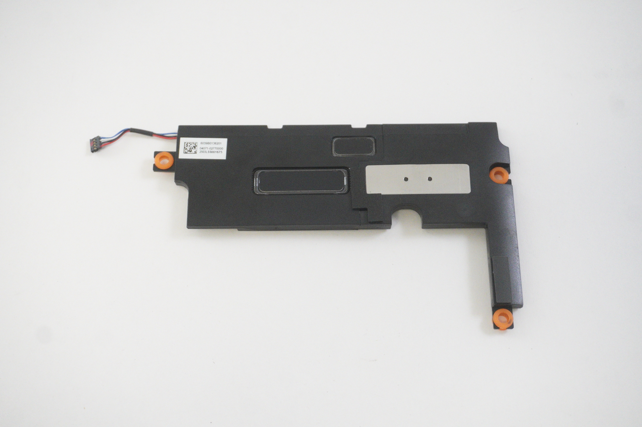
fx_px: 909
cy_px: 214
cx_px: 321
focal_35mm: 51
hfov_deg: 38.9
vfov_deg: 26.4
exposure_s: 1/250
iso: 5000
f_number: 5.6
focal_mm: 34
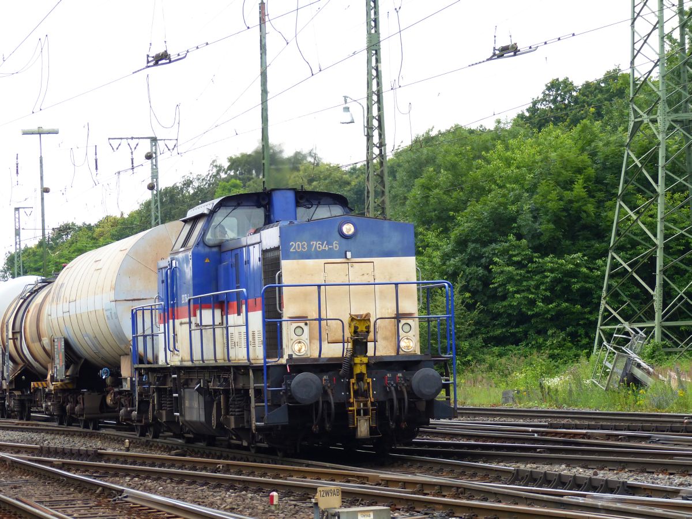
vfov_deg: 10.4
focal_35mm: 142
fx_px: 2839
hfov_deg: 13.9
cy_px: 260
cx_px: 346
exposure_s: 1/500
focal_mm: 25.6
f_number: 2.8
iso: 160
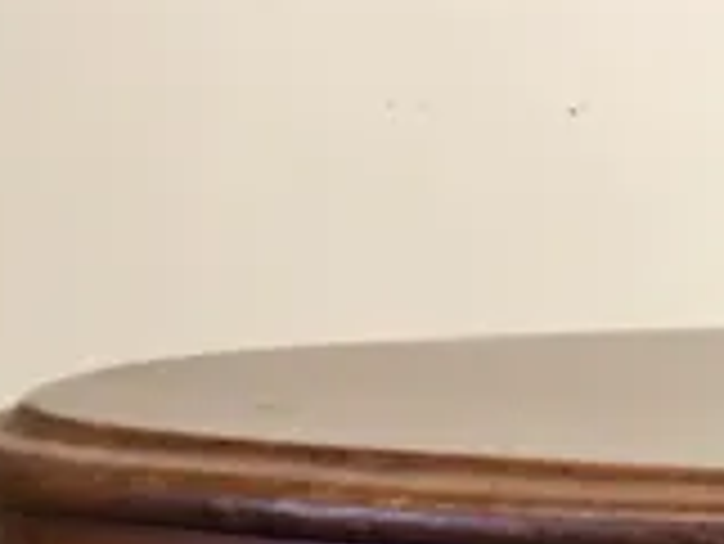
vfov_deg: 7.2
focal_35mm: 184
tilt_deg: -20.3
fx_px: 3851
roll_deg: -1.3
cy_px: 1632
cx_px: 1875
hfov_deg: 9.3
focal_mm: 4.15
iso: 64
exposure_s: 1/17
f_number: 2.2
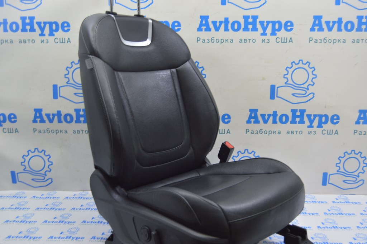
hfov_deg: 55.1
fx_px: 351
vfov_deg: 38.3
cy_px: 122
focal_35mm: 34
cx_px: 184
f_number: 5.6
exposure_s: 1/20
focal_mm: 23
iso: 400
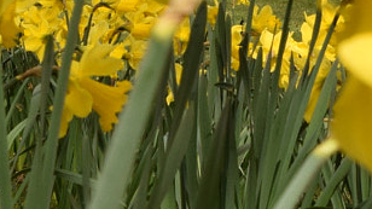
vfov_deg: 4.9
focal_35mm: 245
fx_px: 2416
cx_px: 266
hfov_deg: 8.8
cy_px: -164
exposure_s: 1/500
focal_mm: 30
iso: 400
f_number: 14
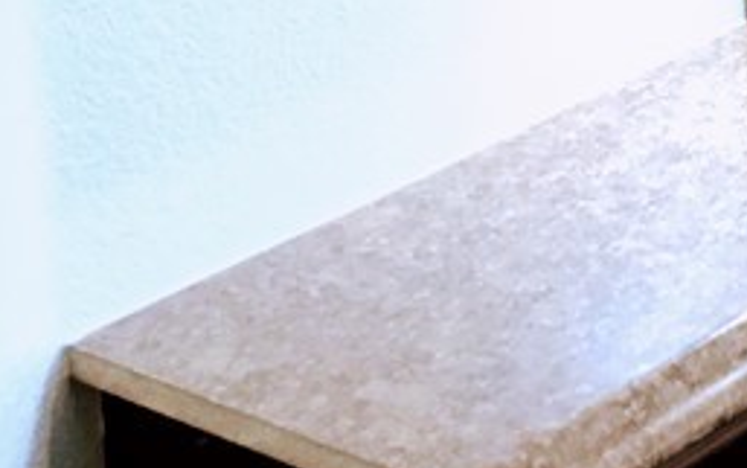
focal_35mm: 131
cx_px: 1087
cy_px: -570
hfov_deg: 14.9
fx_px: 2669
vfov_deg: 9.2
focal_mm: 3.3
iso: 200
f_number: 2.4
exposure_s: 1/30
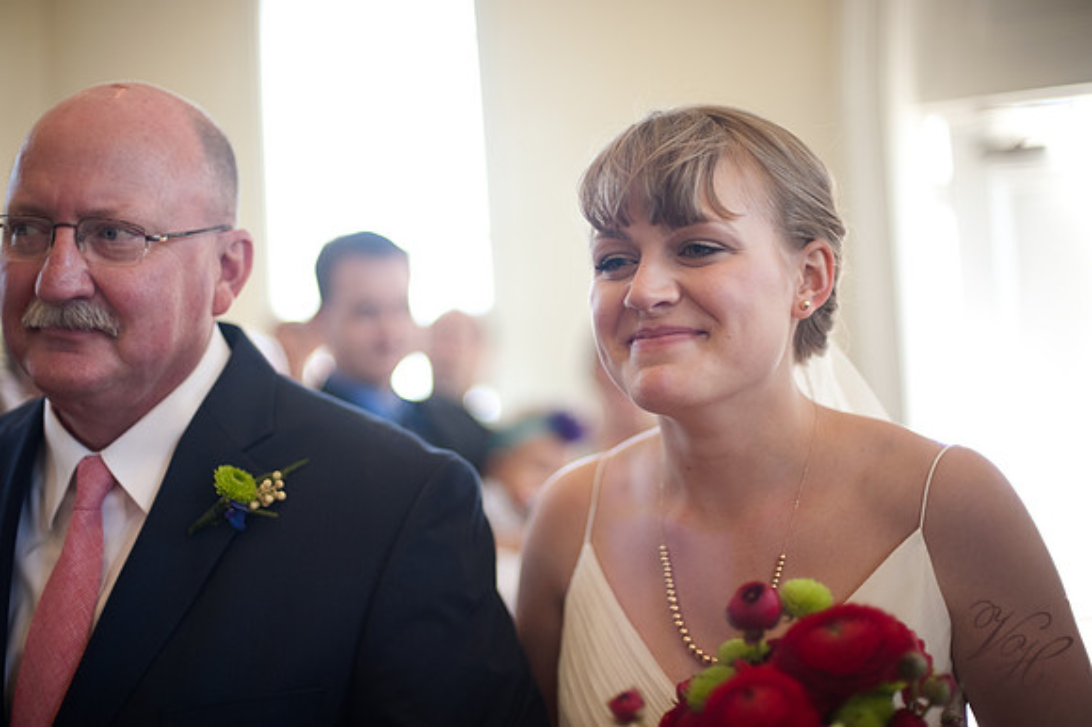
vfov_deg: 27.0
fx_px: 1516
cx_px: 546
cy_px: 364
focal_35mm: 50
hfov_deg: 39.6
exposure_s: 1/200
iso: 200
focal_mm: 50
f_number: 1.4
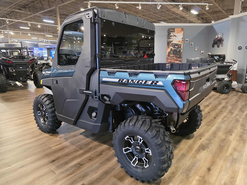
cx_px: 124
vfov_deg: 58.9
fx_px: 164
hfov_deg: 73.9
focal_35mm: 23
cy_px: 92
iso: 2000
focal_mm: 6.3
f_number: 1.7
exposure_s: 1/120
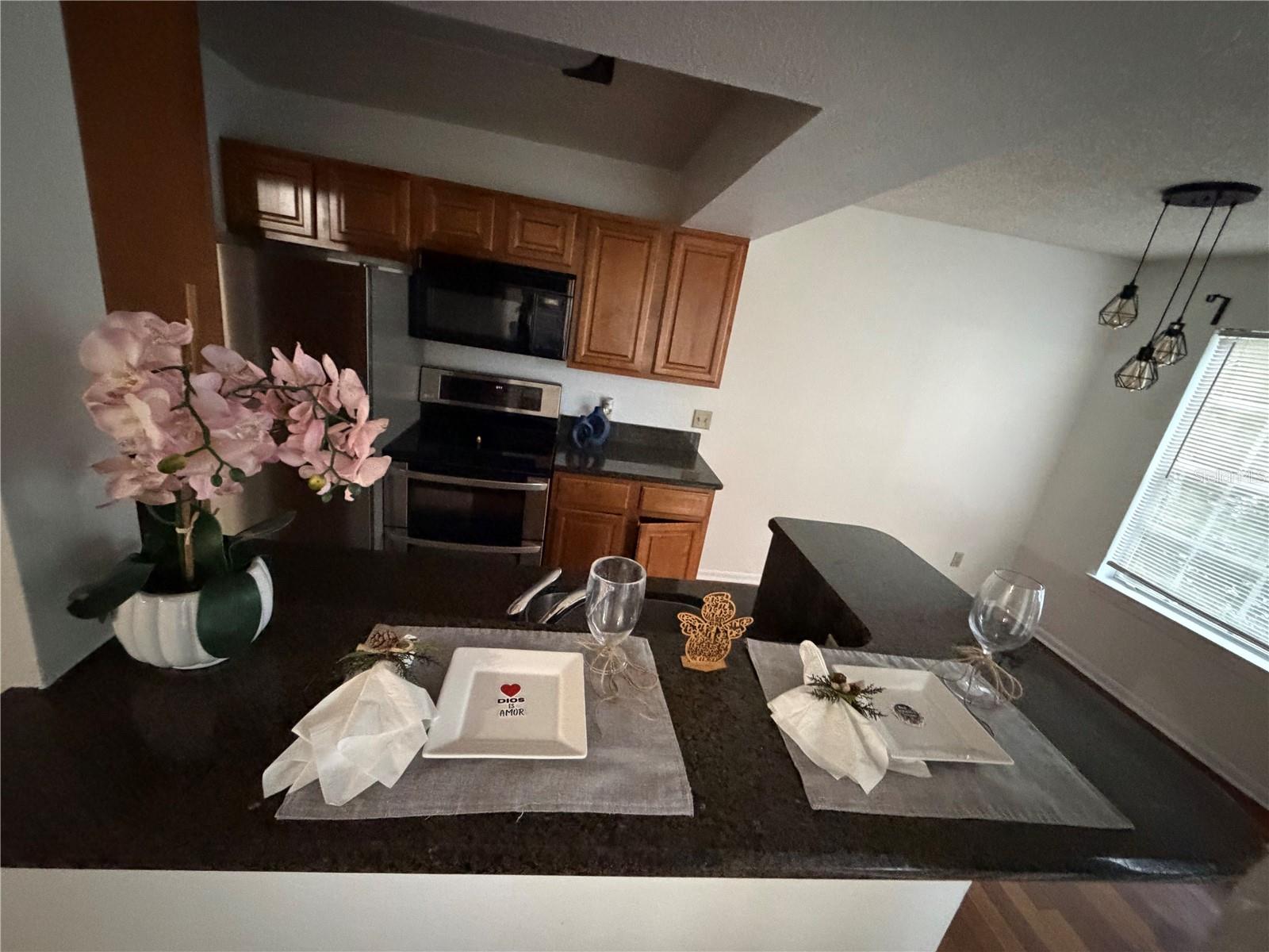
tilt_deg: -16.4
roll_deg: -8.1
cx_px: 634
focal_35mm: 14
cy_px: 476
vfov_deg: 85.7
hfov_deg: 102.1
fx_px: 513
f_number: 2.2
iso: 1600
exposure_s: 1/40
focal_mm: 2.22
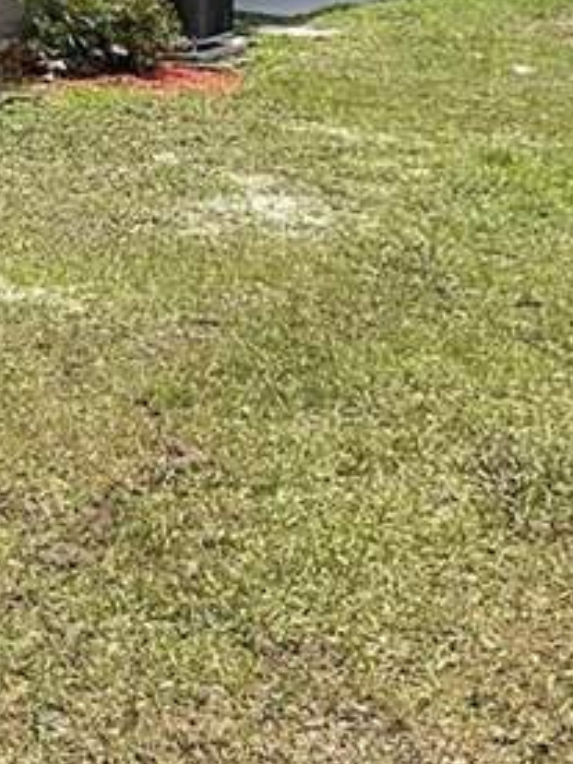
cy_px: 3
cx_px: -376
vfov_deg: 17.2
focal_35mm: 112
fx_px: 2472
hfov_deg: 12.4
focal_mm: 3
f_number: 1.8
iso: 16
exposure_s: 1/1195
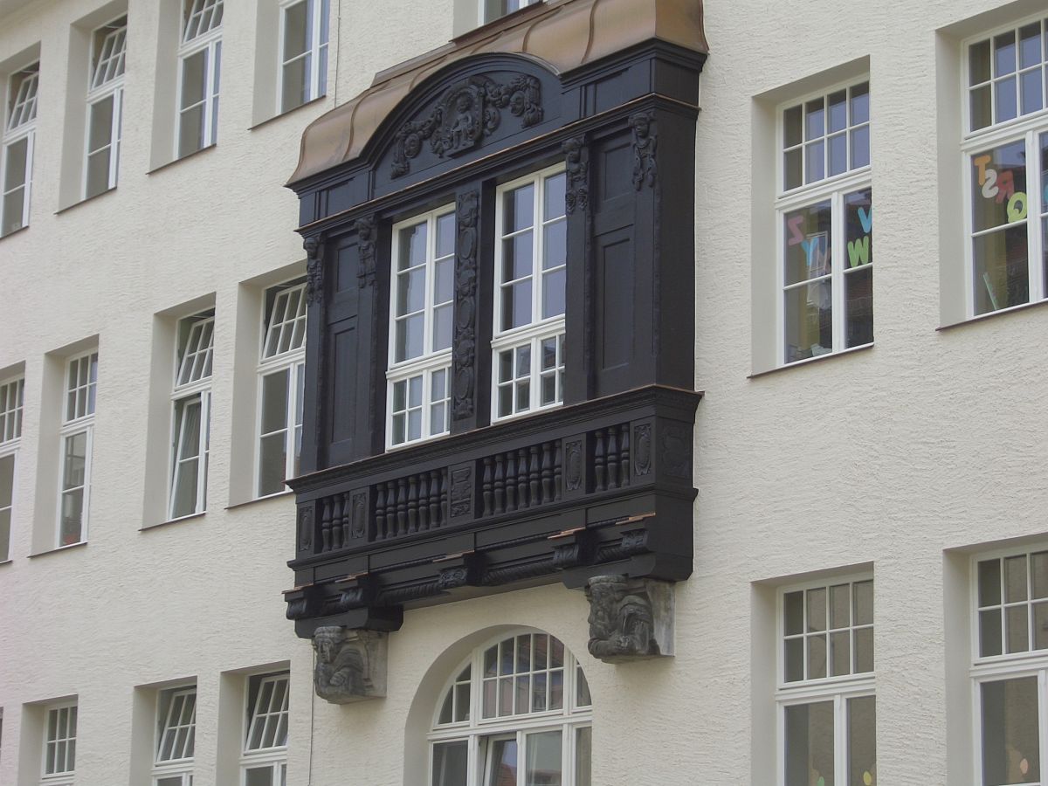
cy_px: 393
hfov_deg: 23.3
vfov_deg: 17.6
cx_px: 524
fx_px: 2543
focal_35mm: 84
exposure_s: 1/320
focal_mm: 17.2
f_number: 4.1
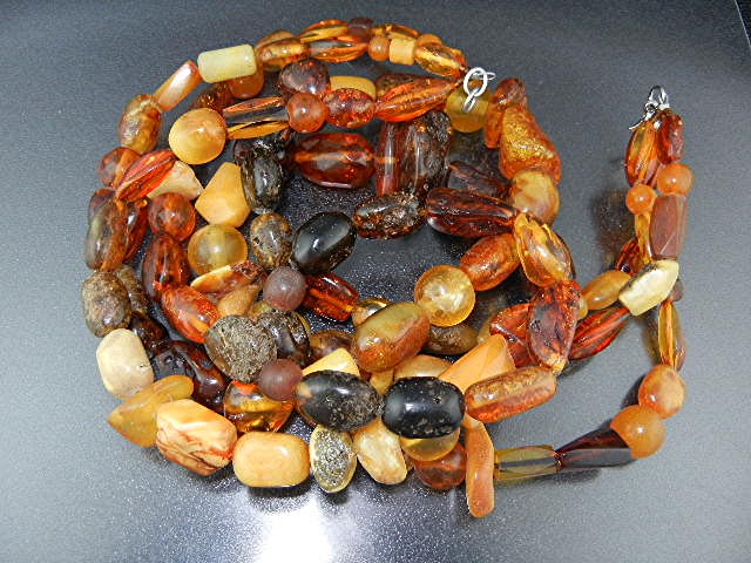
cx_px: 376
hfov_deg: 54.0
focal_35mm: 34
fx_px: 738
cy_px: 282
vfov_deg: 41.8
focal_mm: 6.2
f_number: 3.6
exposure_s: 1/30
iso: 451
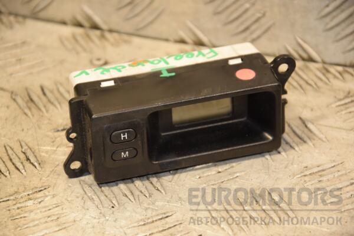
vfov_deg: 8.7
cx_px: 177
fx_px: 1549
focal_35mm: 158
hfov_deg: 13.0
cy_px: 118
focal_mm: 105
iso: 800
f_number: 5.6
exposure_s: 1/125
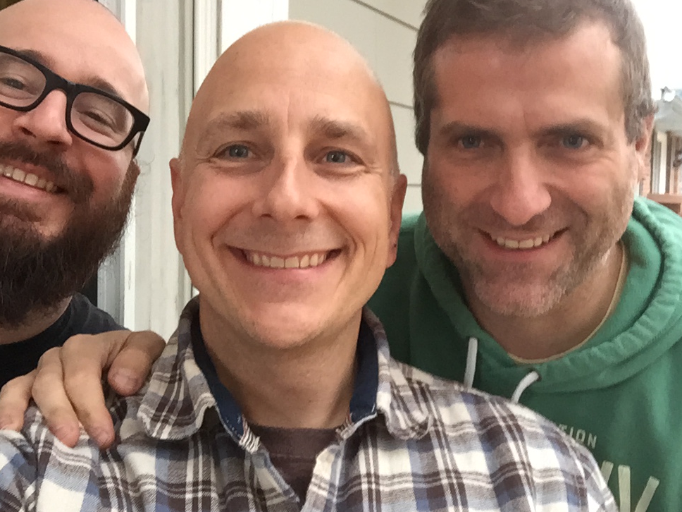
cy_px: 232
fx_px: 808
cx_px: 356
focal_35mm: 41
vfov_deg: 35.1
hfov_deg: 45.8
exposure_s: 1/30
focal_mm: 2.65
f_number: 2.2
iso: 160
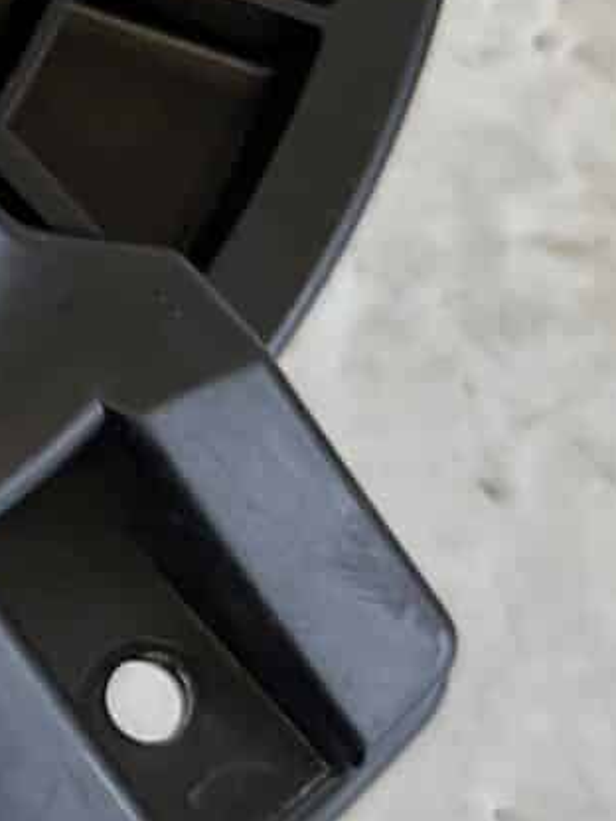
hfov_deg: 8.5
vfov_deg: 12.3
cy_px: 320
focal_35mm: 160
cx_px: -843
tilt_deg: -78.3
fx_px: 3796
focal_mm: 5.1
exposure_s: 1/100
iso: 100
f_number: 1.6
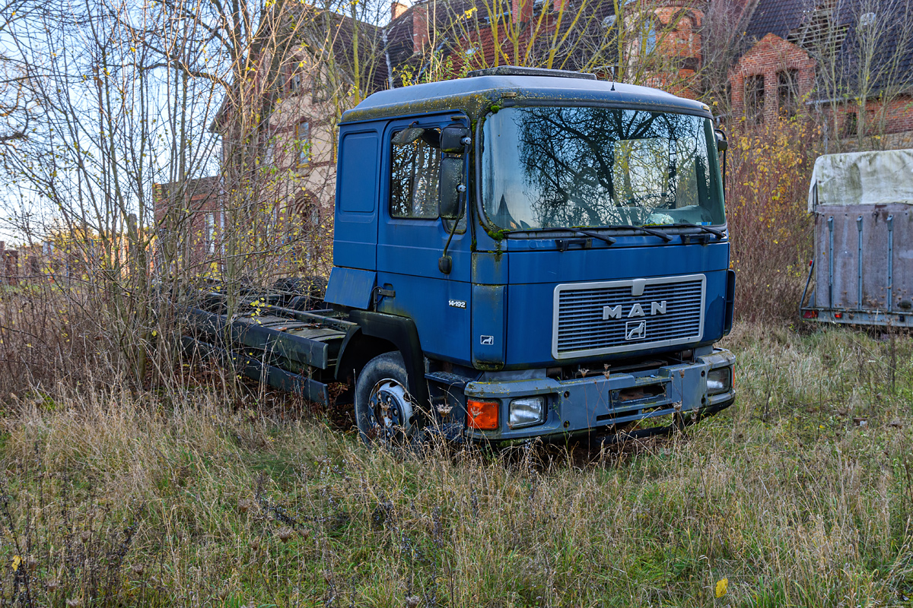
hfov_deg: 57.2
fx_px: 837
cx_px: 456
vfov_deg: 40.0
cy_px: 304
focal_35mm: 33
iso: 200
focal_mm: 22
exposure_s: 1/160
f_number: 6.3
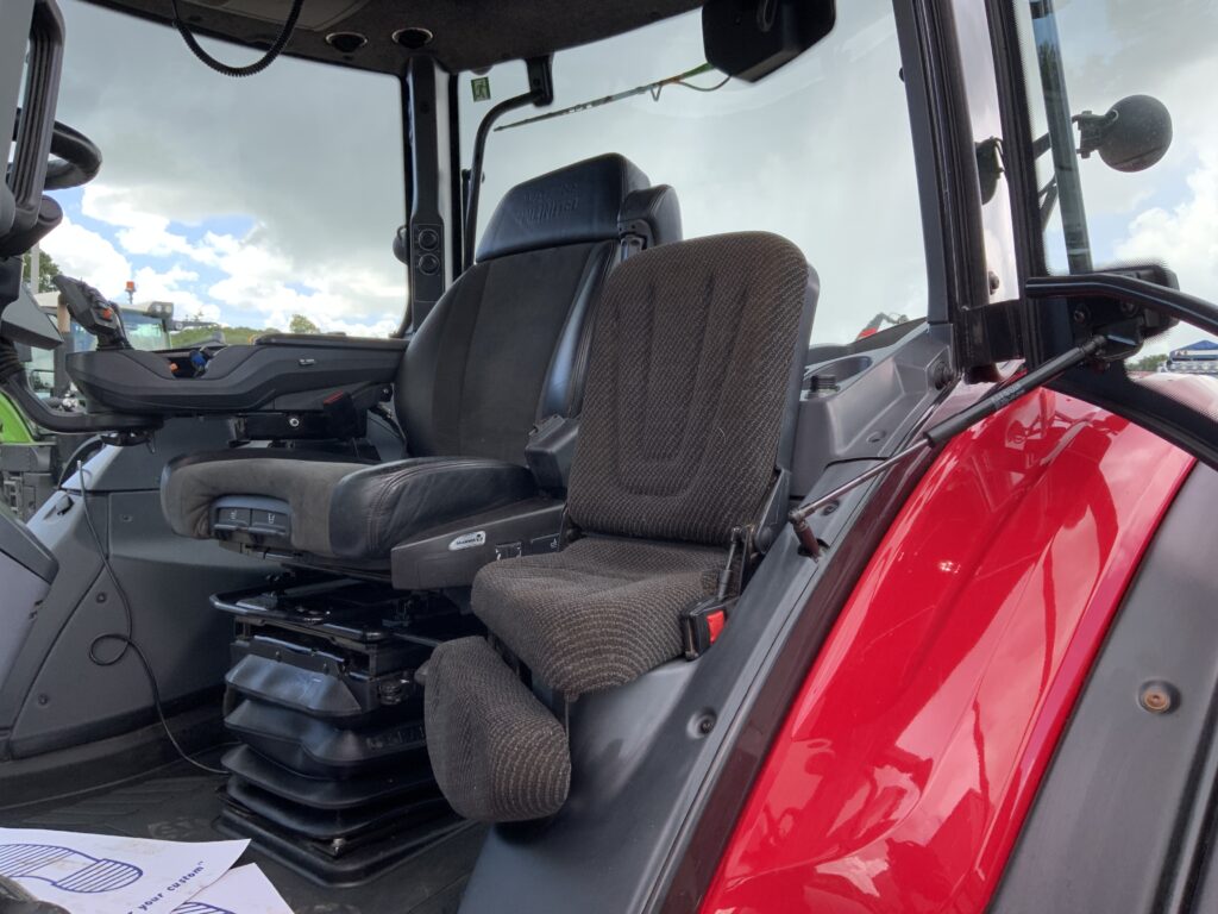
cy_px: 457
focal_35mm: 29
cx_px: 609
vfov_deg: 48.2
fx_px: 1020
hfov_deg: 61.7
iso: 16
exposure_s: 1/217
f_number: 1.8
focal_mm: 3
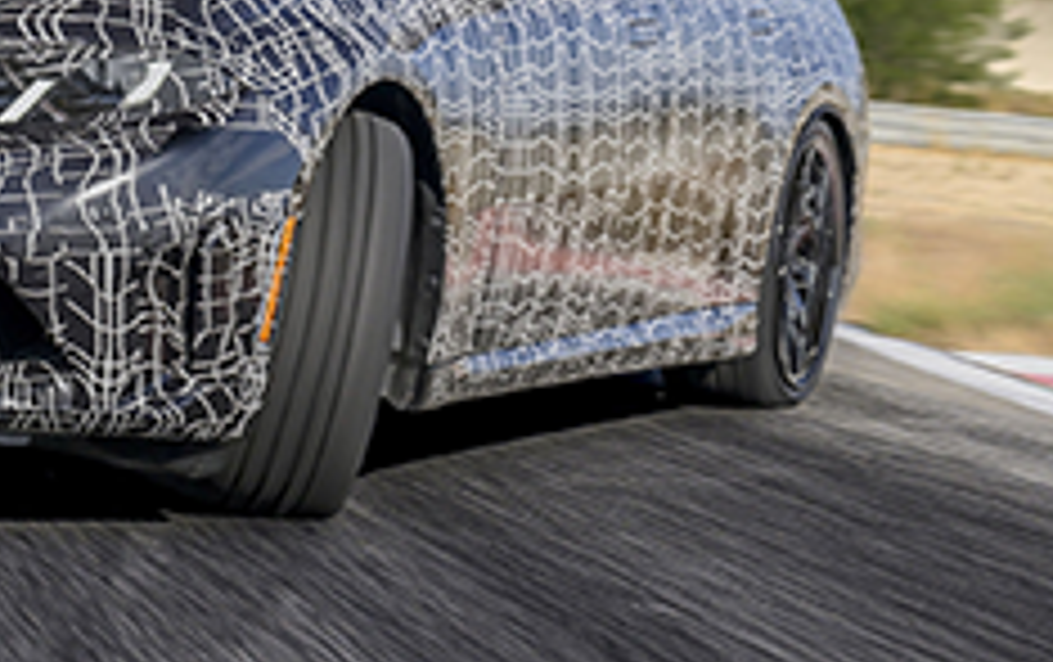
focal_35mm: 153
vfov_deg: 8.6
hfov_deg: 13.6
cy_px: 164
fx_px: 4397
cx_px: 256
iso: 64
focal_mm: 44
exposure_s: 1/100
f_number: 5.6
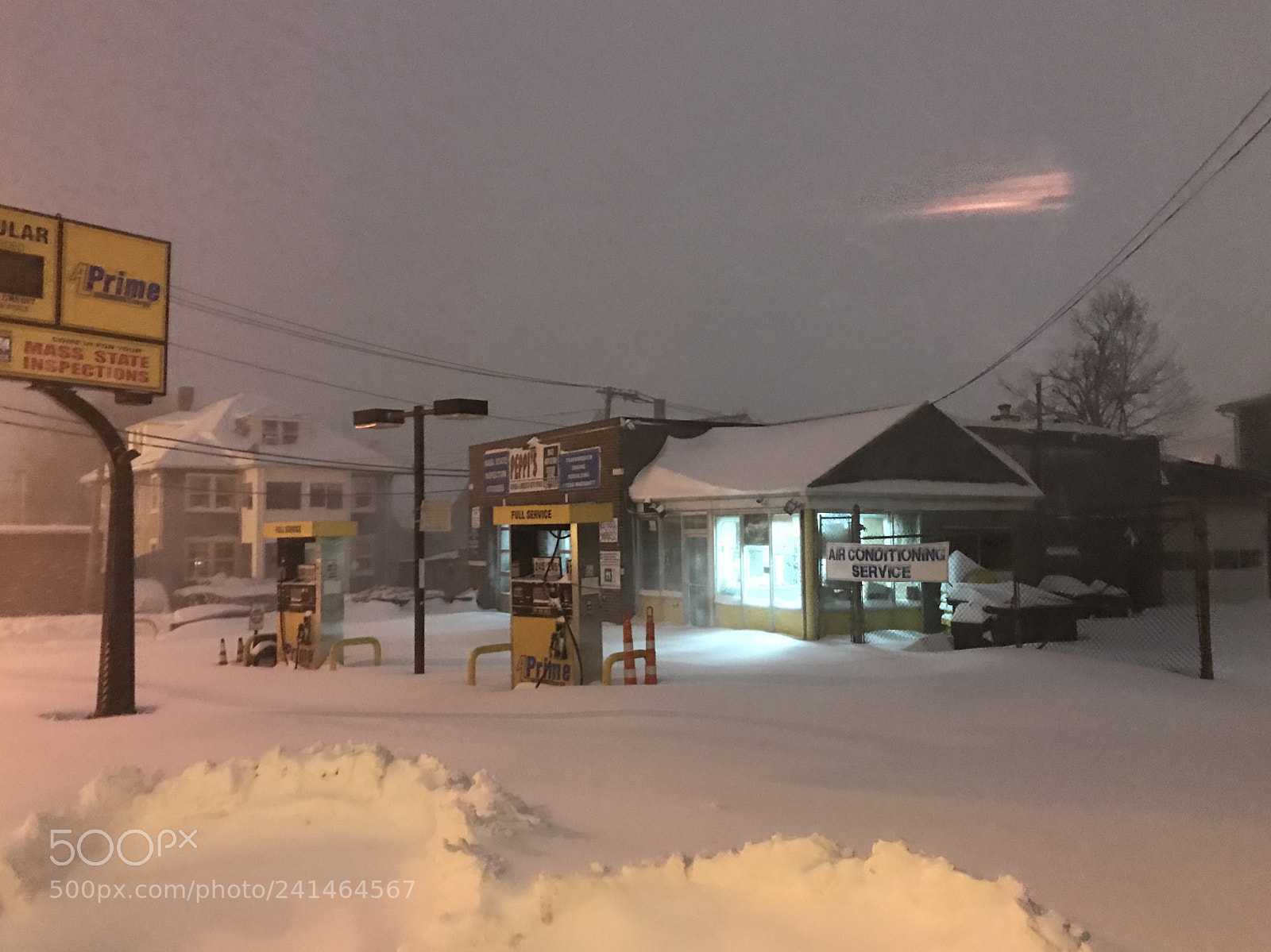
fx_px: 1028
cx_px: 636
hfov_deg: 63.5
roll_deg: +1.4
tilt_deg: +1.5
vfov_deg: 49.7
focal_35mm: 28
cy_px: 476
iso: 100
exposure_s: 1/5
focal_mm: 3.99
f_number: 1.8
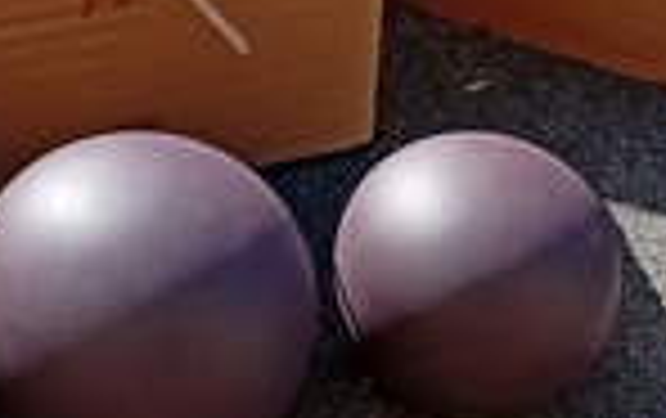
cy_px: -36
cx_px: 146
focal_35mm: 154
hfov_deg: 13.5
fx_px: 2799
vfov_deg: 8.5
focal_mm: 3.98
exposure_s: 1/374
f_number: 1.8
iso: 50
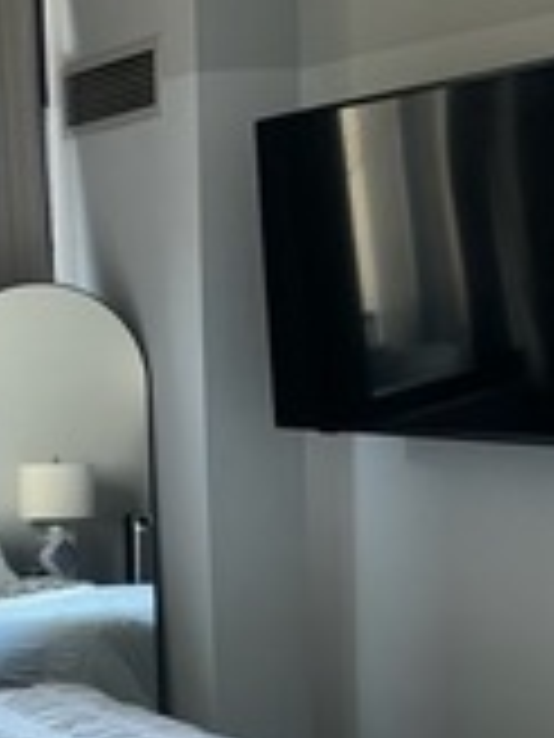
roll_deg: +3.0
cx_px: -115
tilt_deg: -7.5
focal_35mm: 73
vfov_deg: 26.5
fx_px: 1558
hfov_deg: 19.0
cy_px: 508
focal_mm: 6.86
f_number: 1.78
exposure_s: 1/45
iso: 125
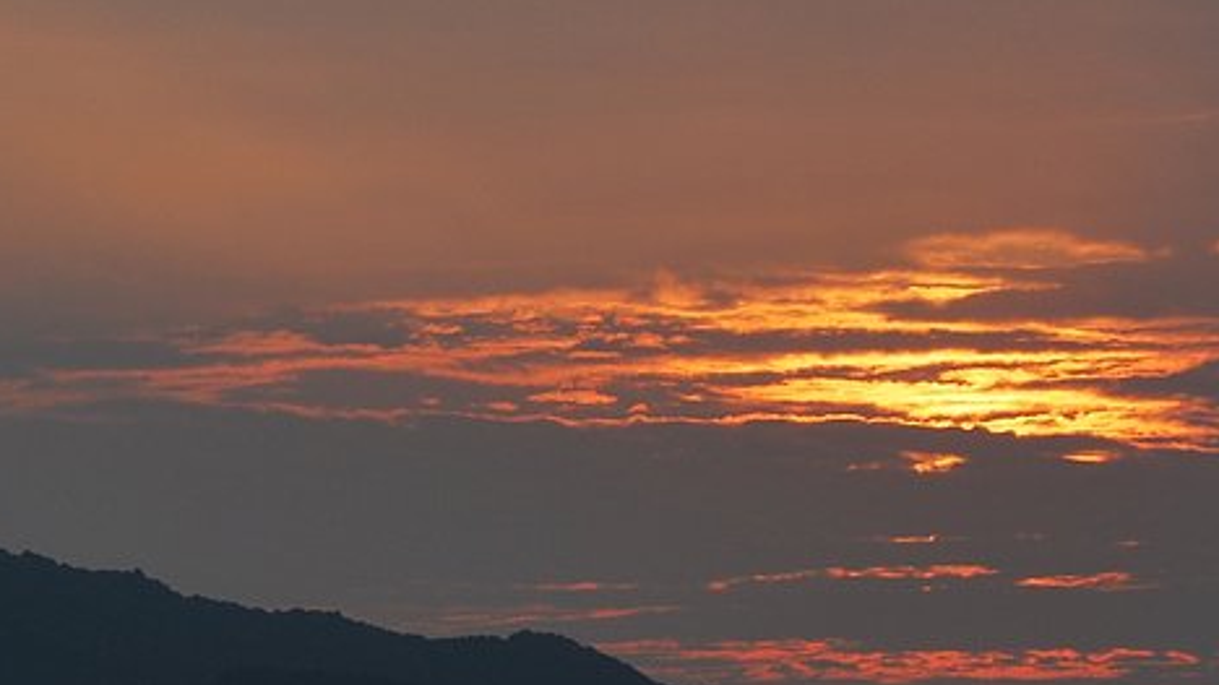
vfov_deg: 4.9
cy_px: 611
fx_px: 8014
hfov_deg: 8.6
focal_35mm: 248
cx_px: -29
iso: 100
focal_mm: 72
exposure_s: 1/60
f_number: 8
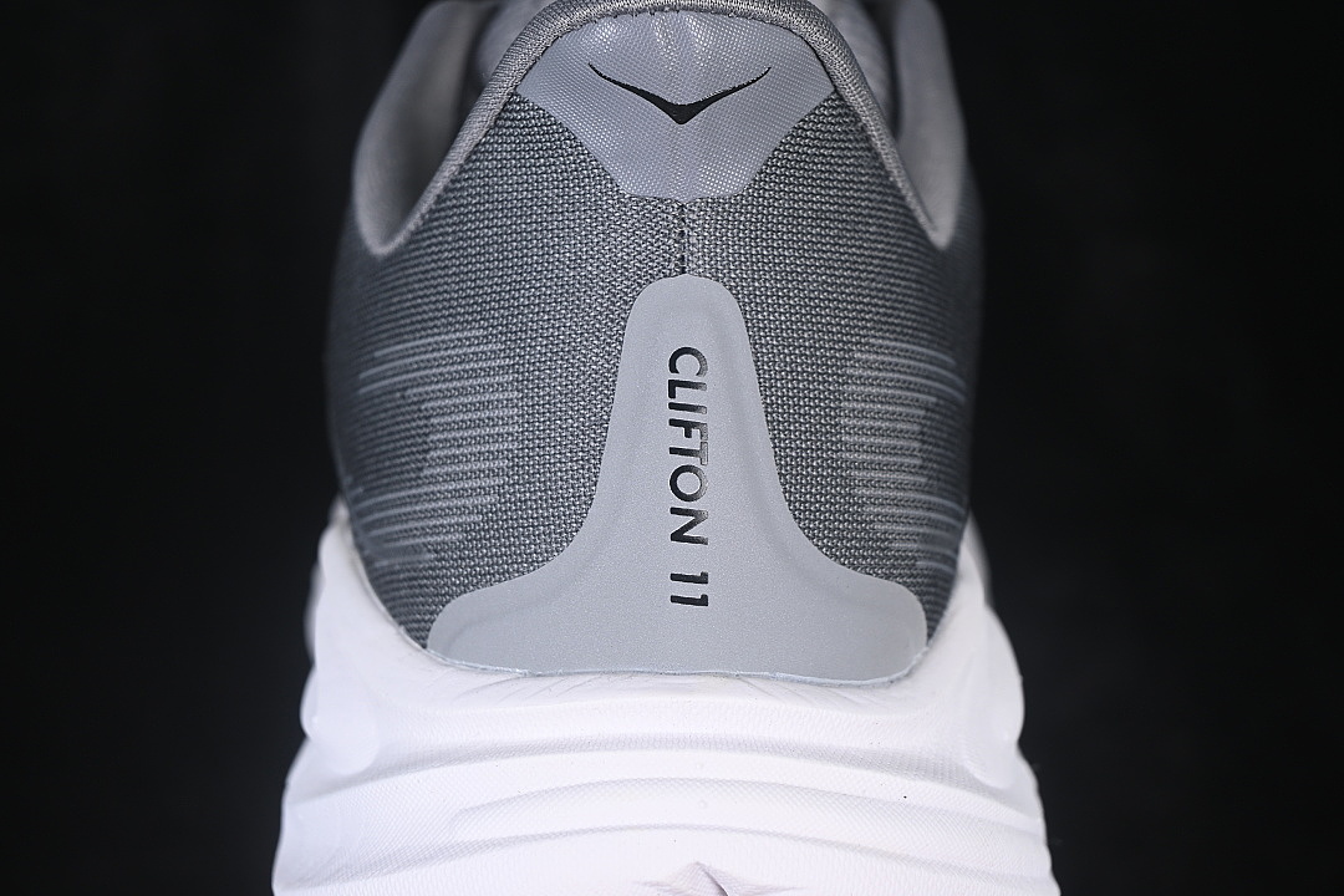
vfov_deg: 18.2
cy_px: 448
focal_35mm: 75
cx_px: 672
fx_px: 2800
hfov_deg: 27.0
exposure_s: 1/80
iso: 160
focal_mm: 50
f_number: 7.1
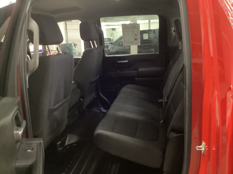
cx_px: 116
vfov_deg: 45.4
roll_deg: +1.8
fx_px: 209
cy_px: 87
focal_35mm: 31
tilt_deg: -15.0
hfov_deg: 58.4
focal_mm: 3.3
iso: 800
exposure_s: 1/17
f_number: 2.4
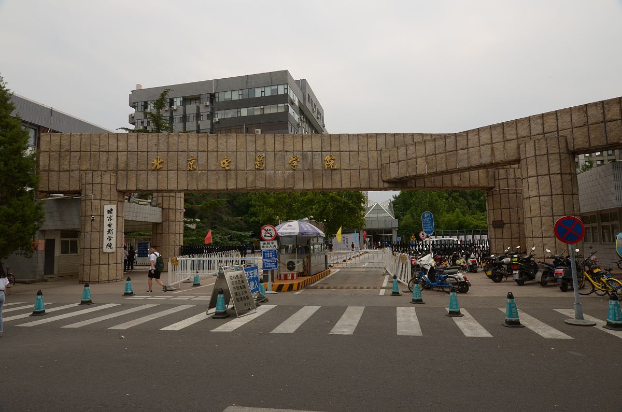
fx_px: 362
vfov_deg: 59.3
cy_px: 206
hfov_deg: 81.3
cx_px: 311
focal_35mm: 21
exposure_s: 1/125
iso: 100
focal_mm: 14
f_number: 8
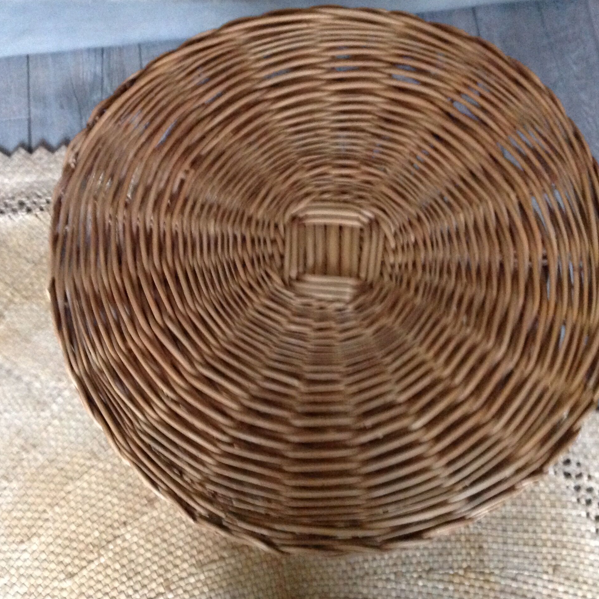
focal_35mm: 42
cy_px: 301
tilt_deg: -74.1
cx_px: 254
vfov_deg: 40.0
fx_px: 822
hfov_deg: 39.9
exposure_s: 1/15
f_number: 2.4
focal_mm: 4.28
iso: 500
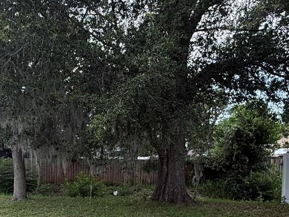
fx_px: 351
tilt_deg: -0.7
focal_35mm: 42
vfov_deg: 32.9
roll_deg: -1.2
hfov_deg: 43.0
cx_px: 63
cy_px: 188
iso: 64
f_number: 2.2
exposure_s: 1/355
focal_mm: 2.22
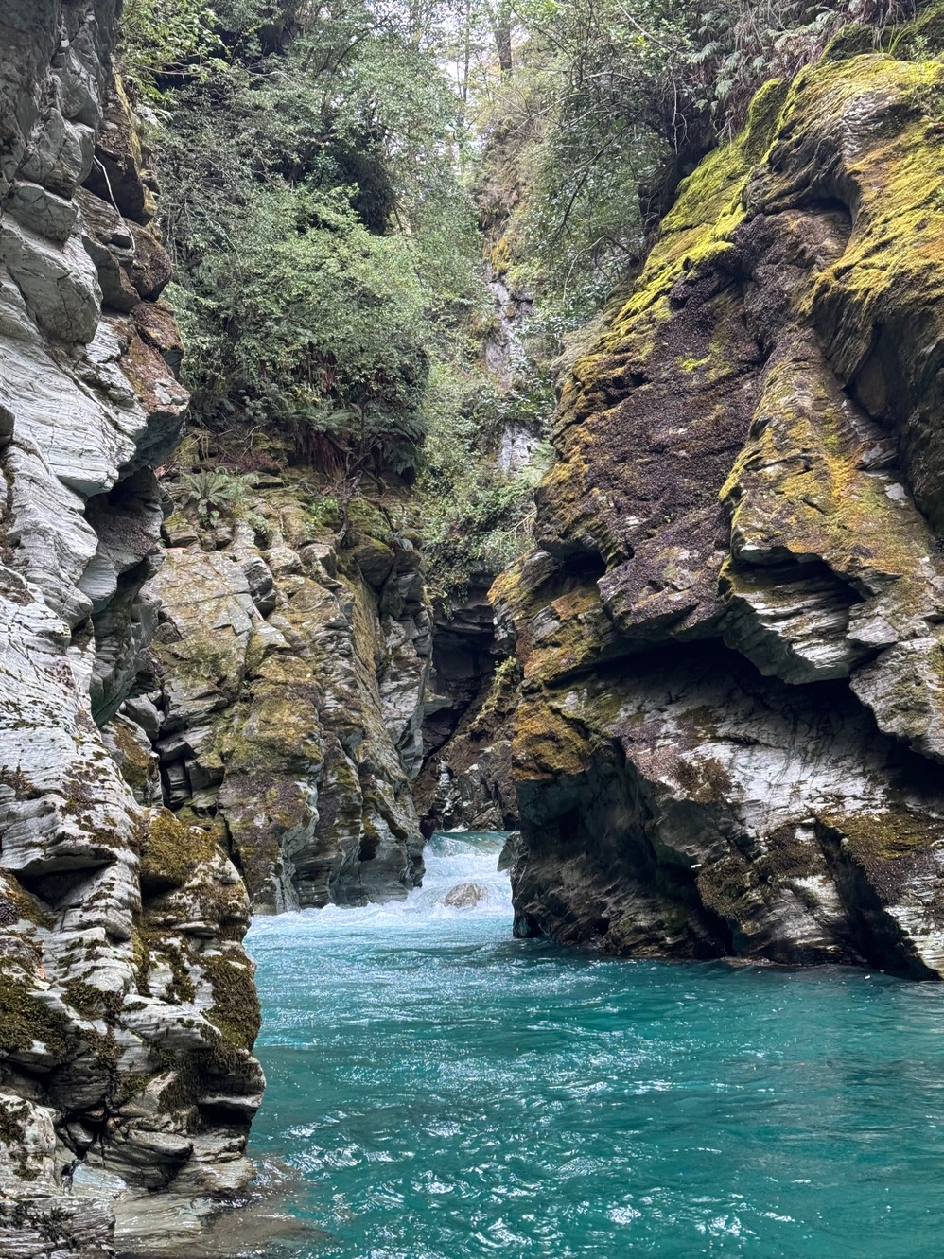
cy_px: 630
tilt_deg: +6.9
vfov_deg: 39.7
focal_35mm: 48
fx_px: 1746
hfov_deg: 30.3
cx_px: 472
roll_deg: +1.7
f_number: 1.78
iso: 100
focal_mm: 6.76
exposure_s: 1/104
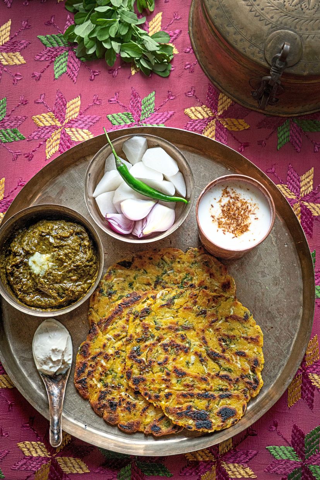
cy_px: 240
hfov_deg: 28.1
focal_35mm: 48
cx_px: 160
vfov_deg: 41.1
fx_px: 640
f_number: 4.5
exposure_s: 1/500
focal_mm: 48
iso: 2000
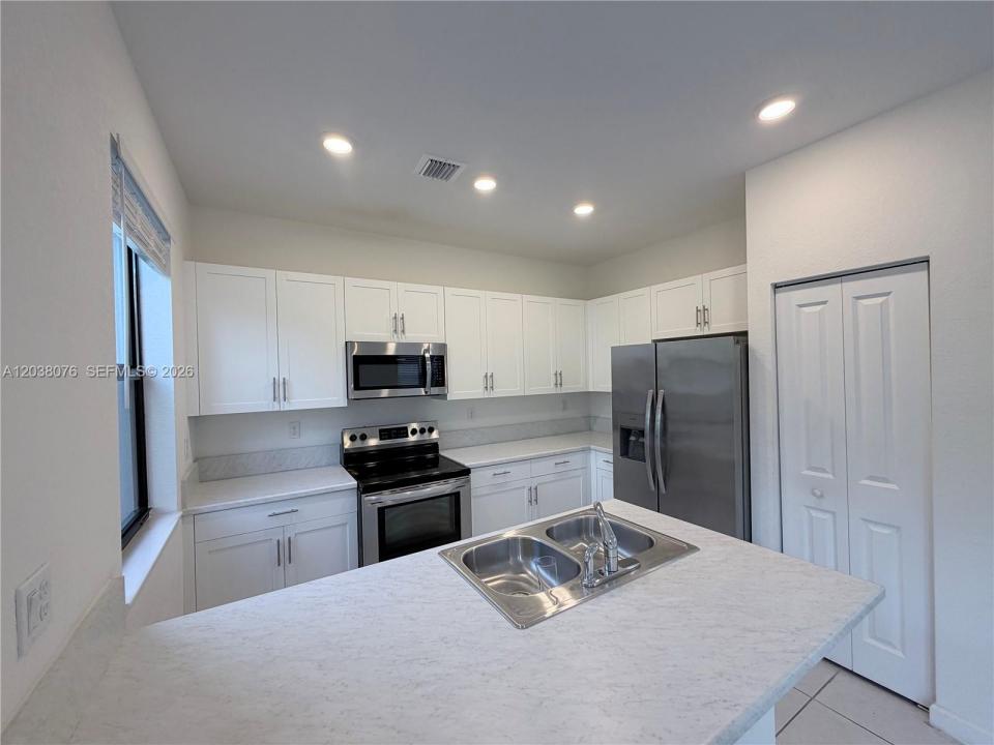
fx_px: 402
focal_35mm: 14
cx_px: 497
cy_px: 372
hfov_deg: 102.1
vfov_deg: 85.7
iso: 160
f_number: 2.2
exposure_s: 1/120
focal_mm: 2.22
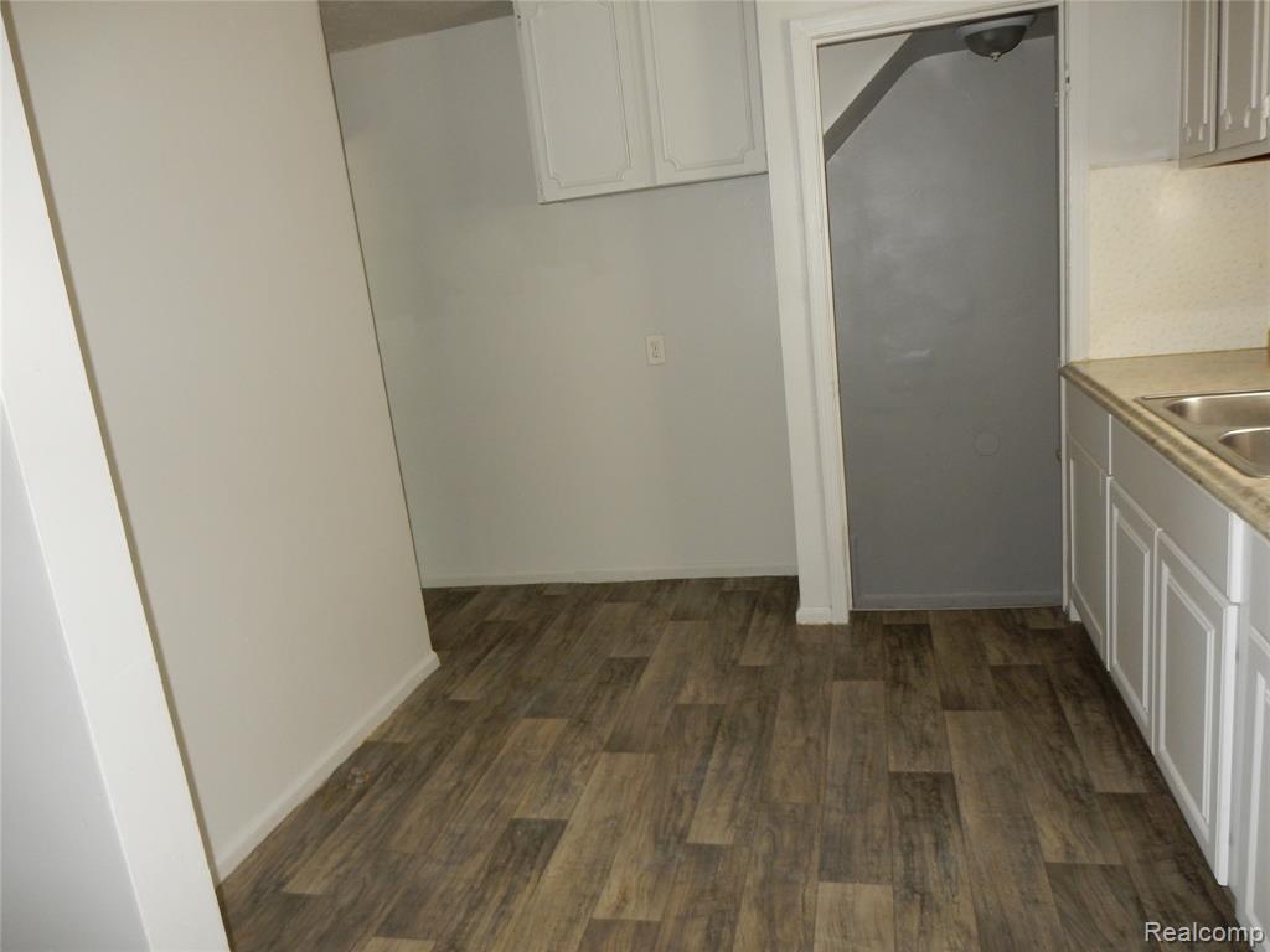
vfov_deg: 54.9
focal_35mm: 25
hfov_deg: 69.4
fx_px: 917
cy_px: 476
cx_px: 635
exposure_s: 1/30
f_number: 3.7
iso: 220
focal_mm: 4.5
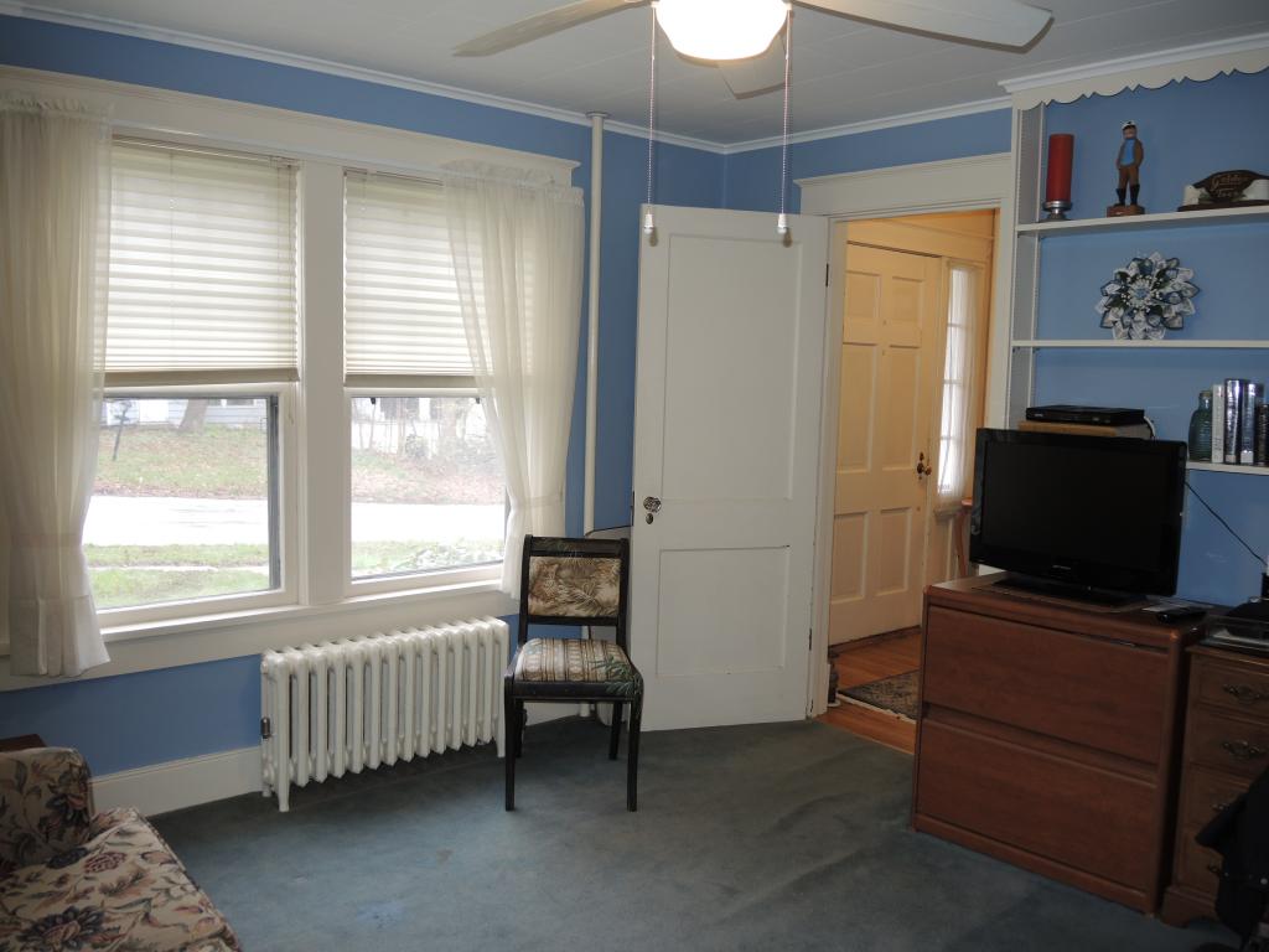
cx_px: 634
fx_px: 1026
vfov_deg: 49.7
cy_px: 476
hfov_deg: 63.4
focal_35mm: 28
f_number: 2
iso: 125
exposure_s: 1/40
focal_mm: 6
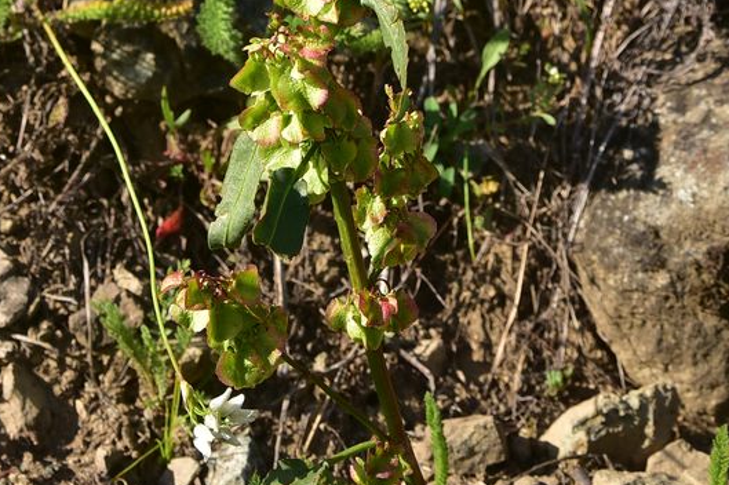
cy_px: -321
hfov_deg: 16.6
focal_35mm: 123
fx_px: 2489
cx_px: 290
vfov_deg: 10.6
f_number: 11
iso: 160
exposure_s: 1/160
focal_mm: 50
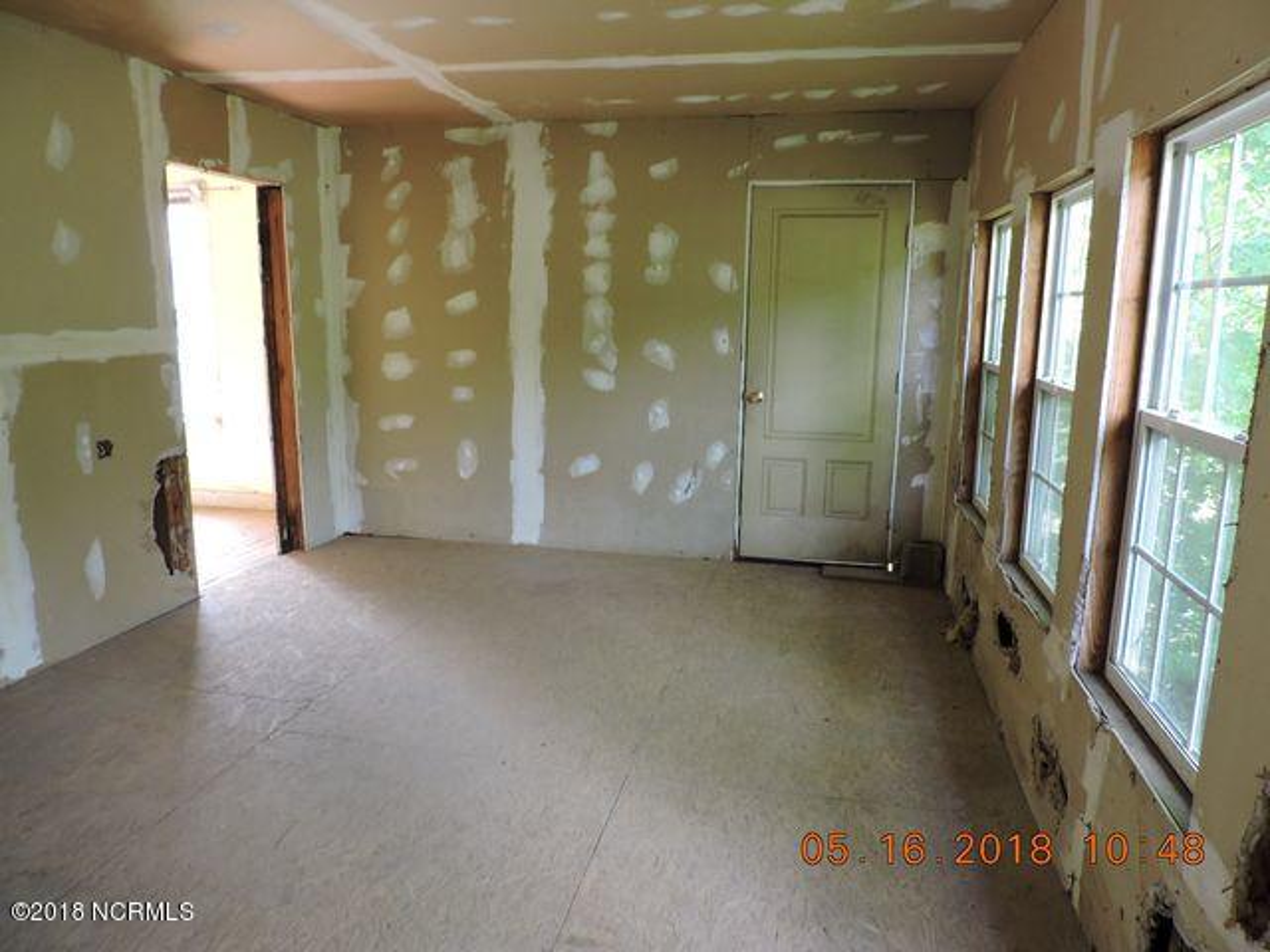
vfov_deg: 56.8
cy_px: 476
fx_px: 881
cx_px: 635
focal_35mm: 24
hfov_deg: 71.6
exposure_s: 1/30
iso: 250
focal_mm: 4.3
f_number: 3
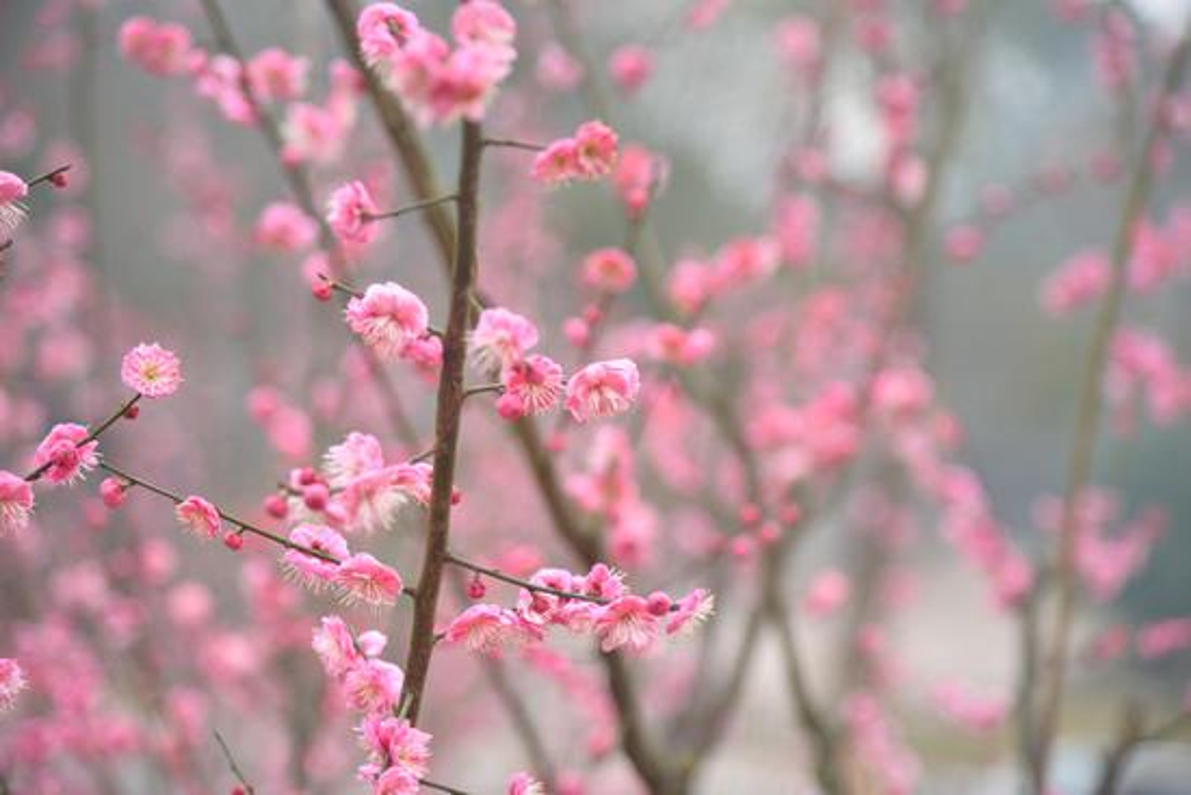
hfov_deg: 17.1
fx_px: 3971
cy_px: 398
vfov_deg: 11.4
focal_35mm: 120
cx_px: 596
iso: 320
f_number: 4.5
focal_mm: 120
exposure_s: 1/200
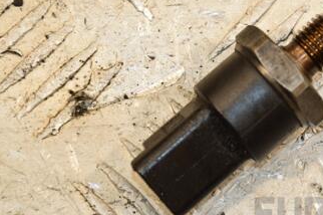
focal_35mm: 294
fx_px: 2635
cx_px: 236
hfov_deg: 7.0
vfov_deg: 4.7
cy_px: 78
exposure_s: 1/200
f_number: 8
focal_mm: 105
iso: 800
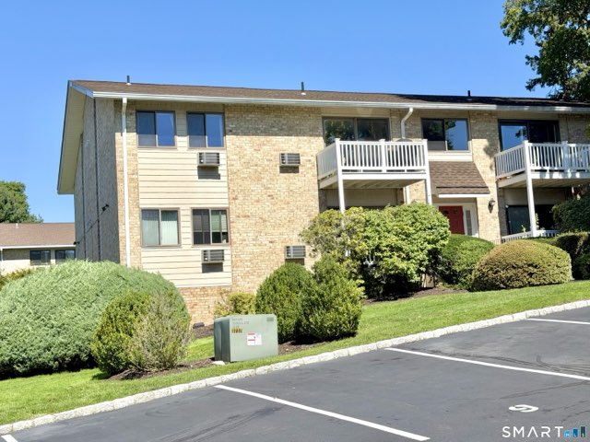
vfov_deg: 30.3
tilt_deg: +6.1
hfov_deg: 39.7
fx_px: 818
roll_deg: +2.8
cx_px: 295
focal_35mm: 48
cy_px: 221
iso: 64
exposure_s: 1/5587
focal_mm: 6.76
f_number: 1.78
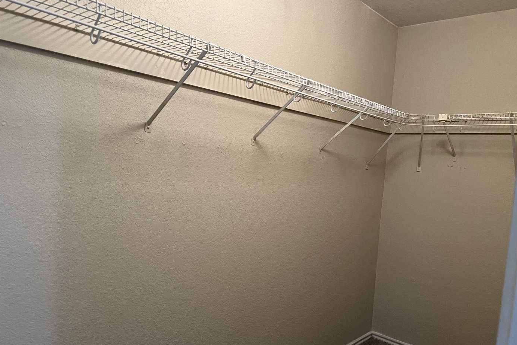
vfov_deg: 46.2
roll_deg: -4.6
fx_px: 402
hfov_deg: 65.5
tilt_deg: -4.6
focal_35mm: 28
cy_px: 198
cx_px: 259
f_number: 1.6
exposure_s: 1/60
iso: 500
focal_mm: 5.1
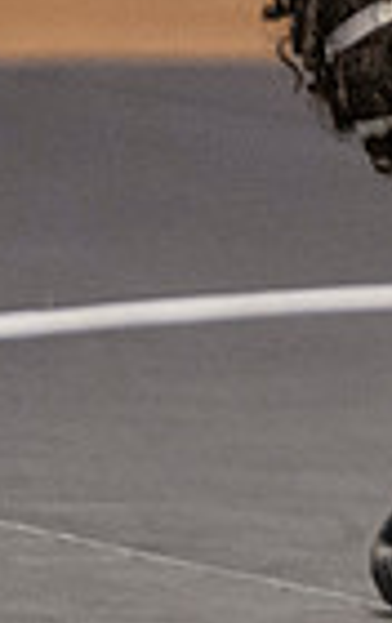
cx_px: 756
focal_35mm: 1244
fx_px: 21177
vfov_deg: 1.7
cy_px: 723
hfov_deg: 1.1
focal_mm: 150
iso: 3200
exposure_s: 1/1000
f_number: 2.8
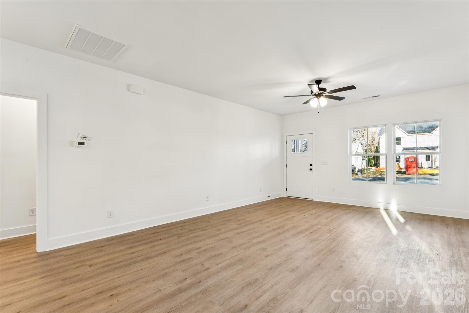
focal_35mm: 16
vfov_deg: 72.4
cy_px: 156
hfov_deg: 95.3
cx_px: 234
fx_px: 214
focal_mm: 16.4
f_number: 11
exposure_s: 1/3.33
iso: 100
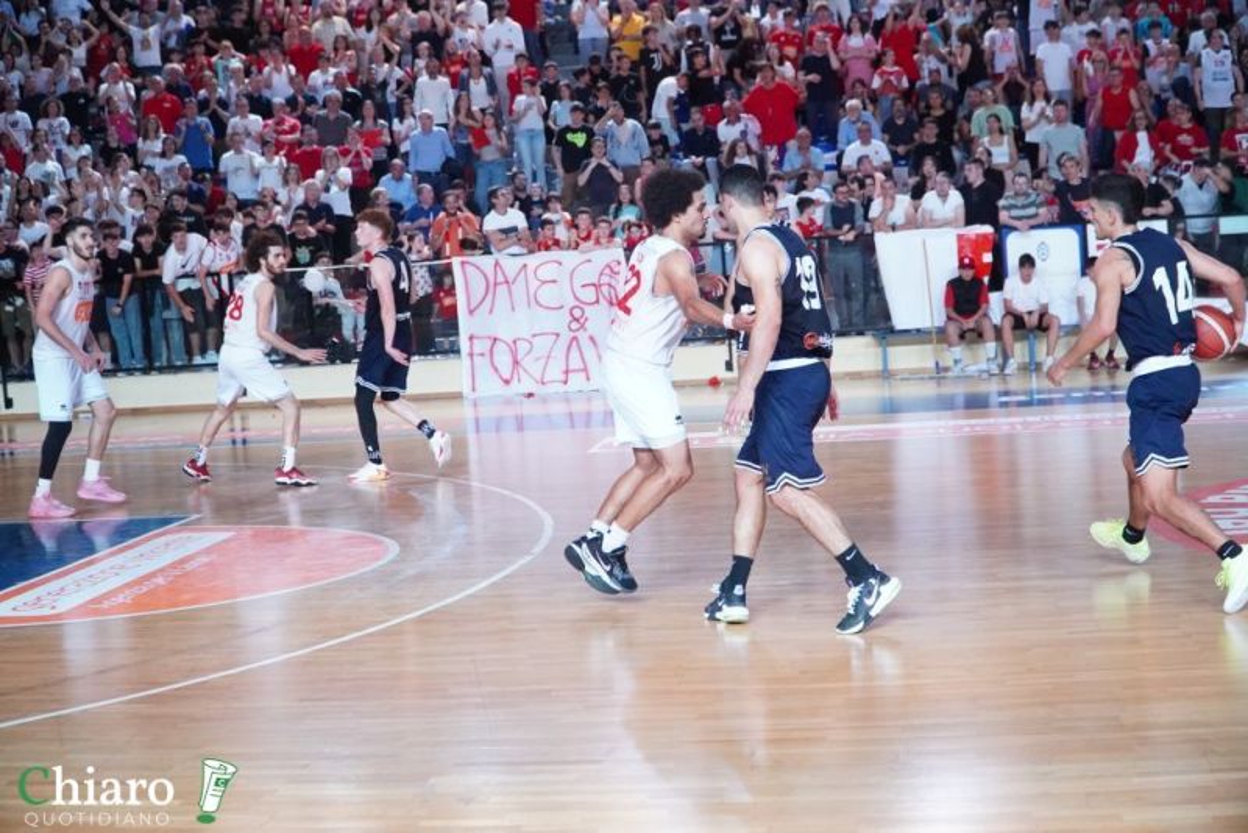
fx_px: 1925
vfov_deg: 24.4
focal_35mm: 56
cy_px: 416
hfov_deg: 35.9
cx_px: 624
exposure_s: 1/800
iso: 5000
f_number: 4
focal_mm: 37
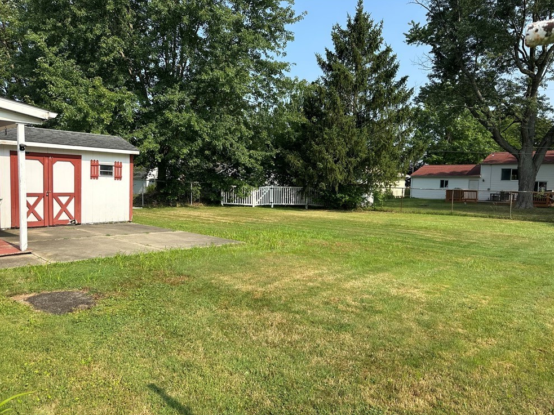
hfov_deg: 69.4
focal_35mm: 25
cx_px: 287
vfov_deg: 54.9
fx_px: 400
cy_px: 214
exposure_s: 1/2110
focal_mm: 6.86
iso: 80
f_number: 1.78
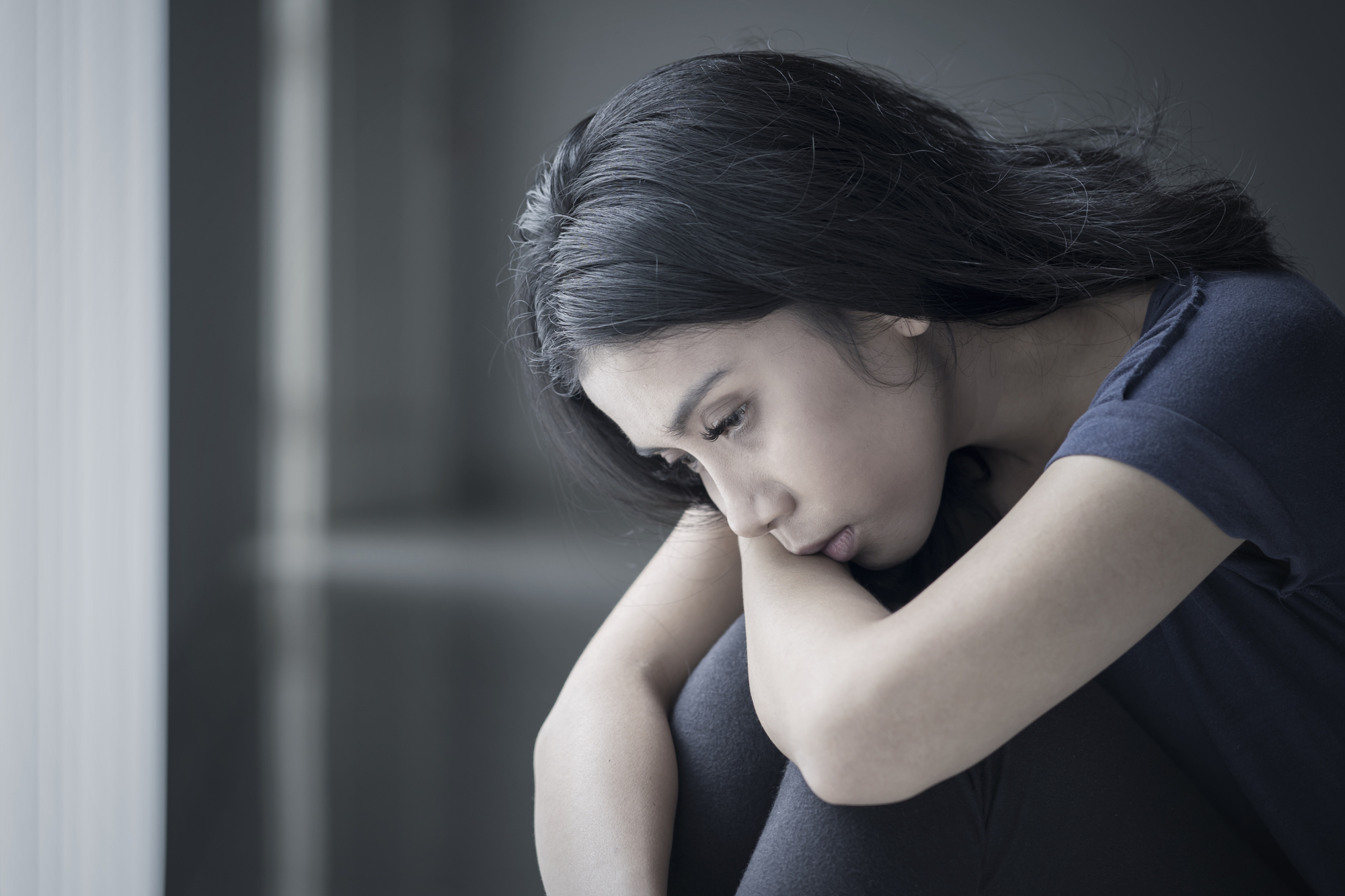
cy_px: 448
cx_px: 672
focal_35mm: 85
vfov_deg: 16.1
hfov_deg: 23.9
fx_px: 3175
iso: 125
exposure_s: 1/80
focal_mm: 85
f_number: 2.8
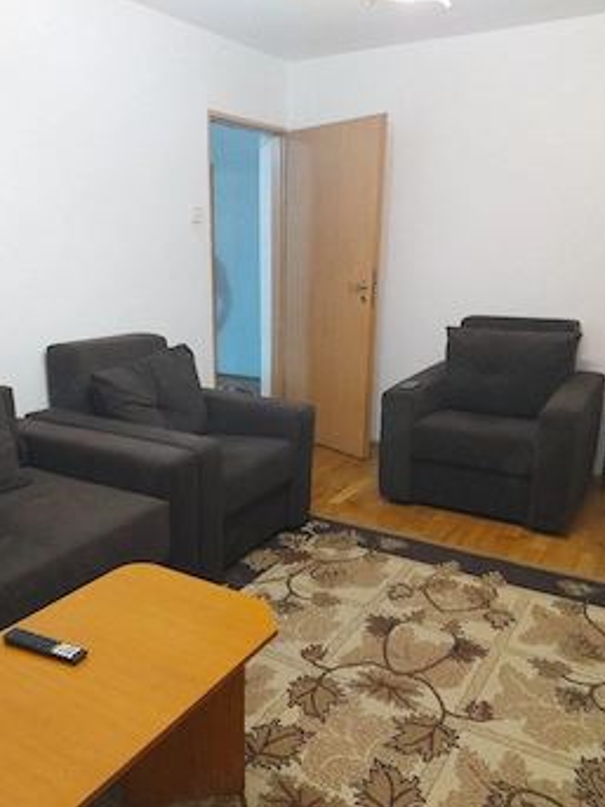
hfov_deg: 49.6
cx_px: 259
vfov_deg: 63.3
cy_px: 449
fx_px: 653
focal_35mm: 28
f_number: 1.8
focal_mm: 5.23
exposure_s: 1/25
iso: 320
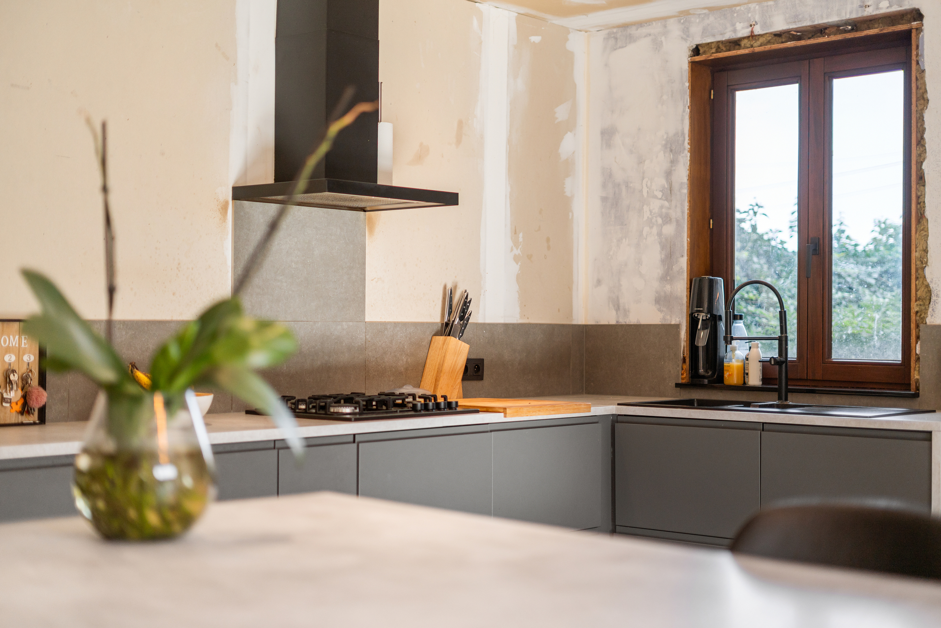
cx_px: 470
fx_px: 1307
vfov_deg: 27.0
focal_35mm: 50
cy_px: 314
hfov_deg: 39.6
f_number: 1.8
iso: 250
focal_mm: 50
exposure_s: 1/1000
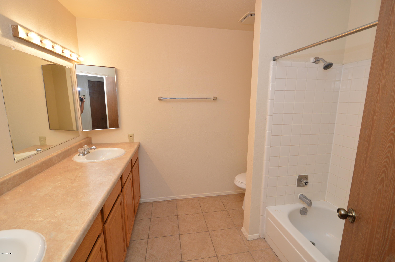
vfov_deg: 77.2
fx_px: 164
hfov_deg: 100.4
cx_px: 198
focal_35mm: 15
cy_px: 131
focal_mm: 10
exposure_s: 1/80
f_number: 4.5
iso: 400
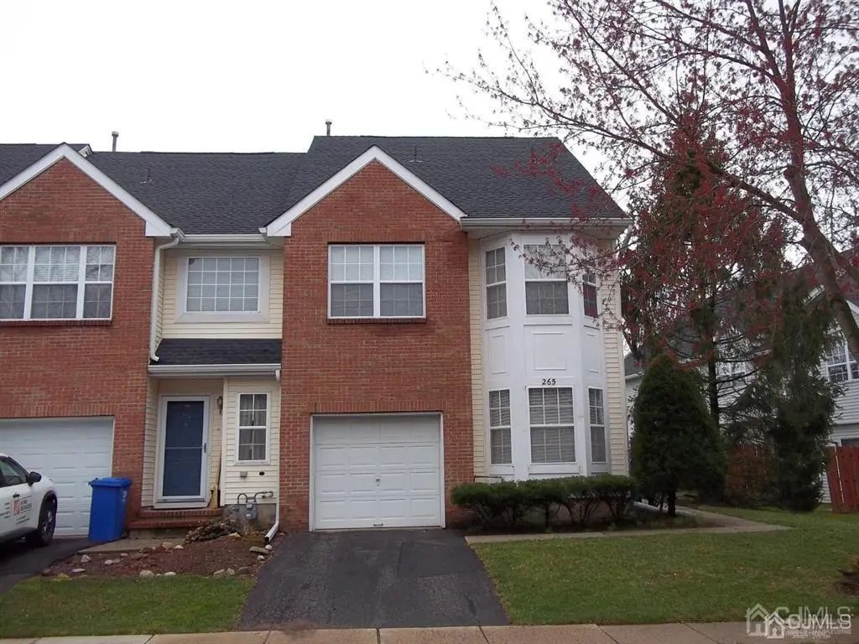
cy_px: 322
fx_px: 794
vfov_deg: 44.2
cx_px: 430
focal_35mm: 32
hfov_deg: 56.8
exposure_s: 1/320
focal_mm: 5.7
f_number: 2.9
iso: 80
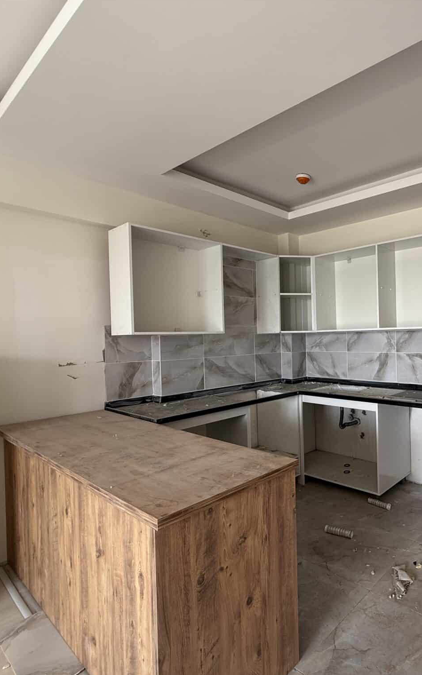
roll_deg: +0.9
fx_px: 368
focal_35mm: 20
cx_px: 347
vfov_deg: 85.1
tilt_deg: -0.2
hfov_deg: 54.8
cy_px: 338
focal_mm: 2.22
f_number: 2.2
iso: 80
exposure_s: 1/99
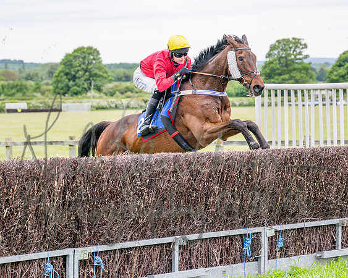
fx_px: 1196
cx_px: 144
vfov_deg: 13.3
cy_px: 99
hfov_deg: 16.5
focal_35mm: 116
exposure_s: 1/1600
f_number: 4
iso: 400
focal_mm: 70
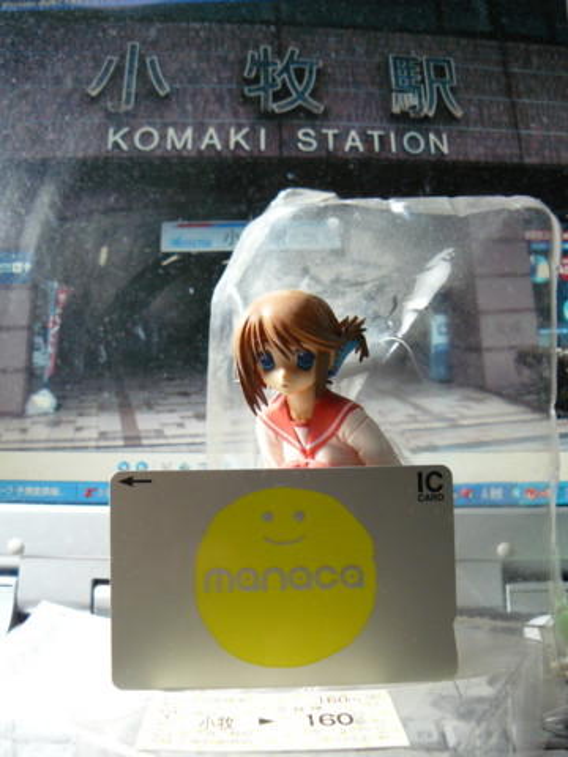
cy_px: 378
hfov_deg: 39.7
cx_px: 284
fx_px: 788
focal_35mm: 36
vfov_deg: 51.4
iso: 200
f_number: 2.8
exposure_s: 1/25
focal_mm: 6
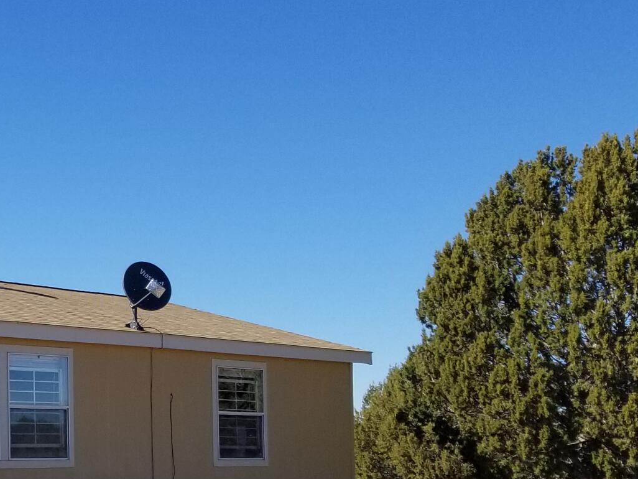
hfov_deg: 23.8
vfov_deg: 19.1
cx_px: -86
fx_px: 1401
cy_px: 410
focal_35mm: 76
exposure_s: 1/2432
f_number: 1.7
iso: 50
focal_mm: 4.25
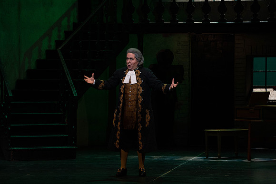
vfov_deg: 7.7
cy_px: 92
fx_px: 1373
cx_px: 138
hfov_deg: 11.5
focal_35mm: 179
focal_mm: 179
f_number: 9
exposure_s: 1/250
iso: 3200
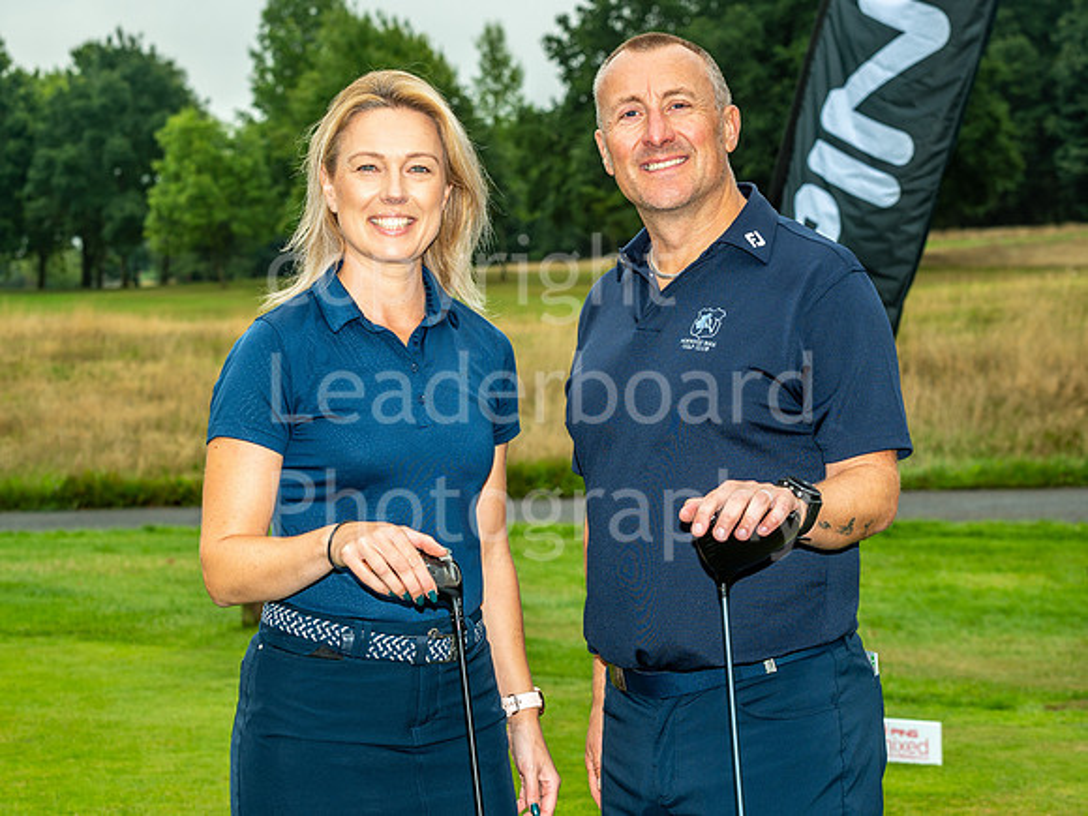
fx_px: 2938
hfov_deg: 21.0
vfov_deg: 15.8
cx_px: 590
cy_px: 320
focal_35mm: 93
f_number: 7.1
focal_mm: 70
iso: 200
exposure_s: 1/160
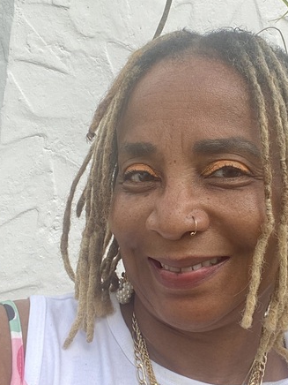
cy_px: 168
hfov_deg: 26.3
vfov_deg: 34.9
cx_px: 209
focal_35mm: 55
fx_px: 610
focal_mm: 2.71
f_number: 2.2
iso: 25
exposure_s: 1/122
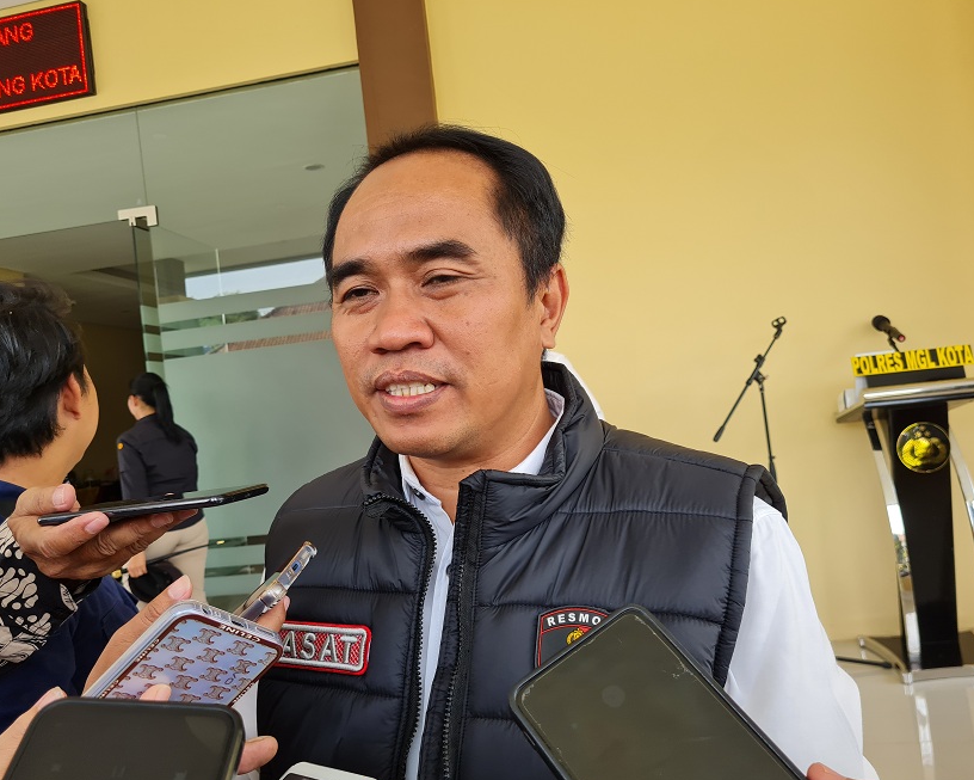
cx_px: 457
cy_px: 395
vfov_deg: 51.5
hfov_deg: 62.2
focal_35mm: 28
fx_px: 807
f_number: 1.8
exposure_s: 1/248
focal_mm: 5.4
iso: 50
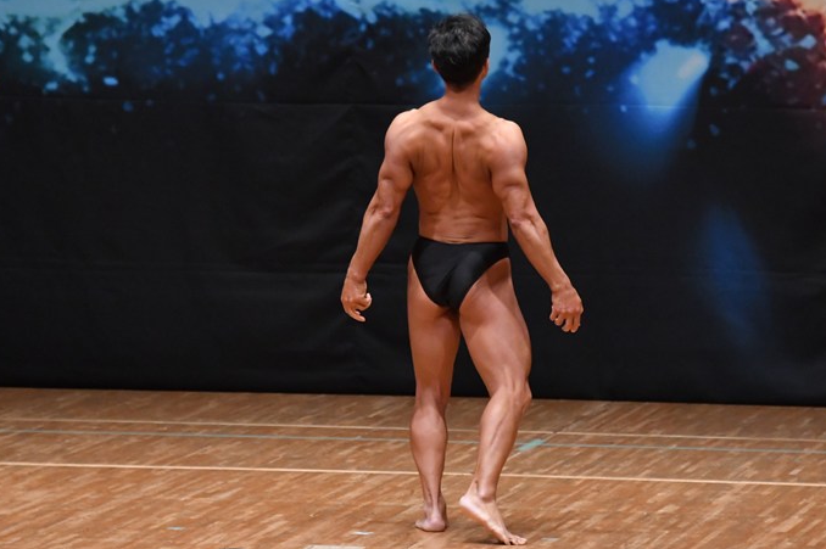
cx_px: 438
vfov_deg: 4.2
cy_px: 291
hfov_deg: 6.3
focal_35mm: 326
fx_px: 7474
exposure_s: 1/400
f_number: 5.6
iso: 5000
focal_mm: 190
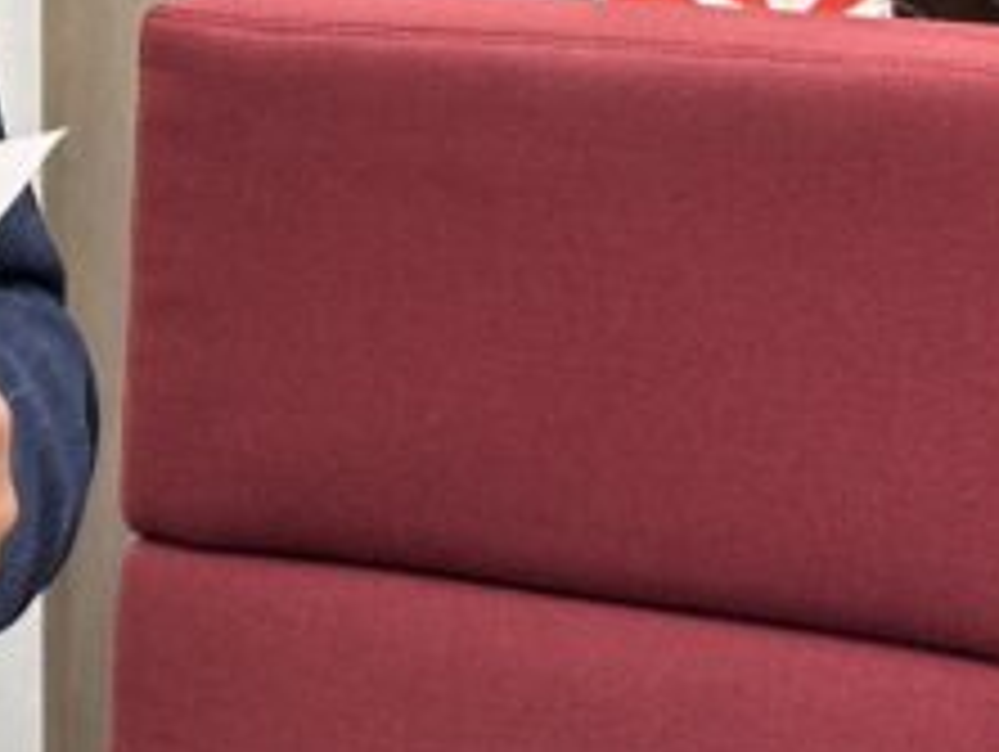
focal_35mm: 221
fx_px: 6385
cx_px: -22
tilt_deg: -3.9
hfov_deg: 8.9
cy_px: 18
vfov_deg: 6.7
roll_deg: +0.3
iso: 100
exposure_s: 1/50
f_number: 1.78
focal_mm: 6.86
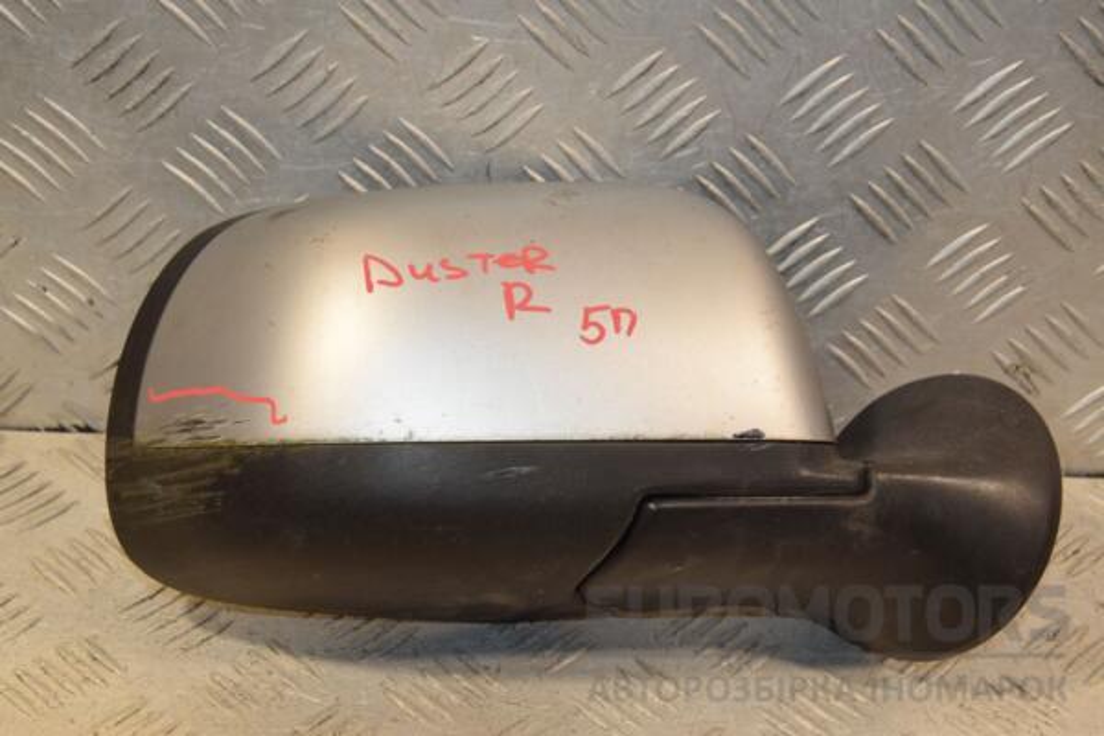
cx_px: 552
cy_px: 368
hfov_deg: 27.0
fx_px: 2300
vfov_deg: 18.2
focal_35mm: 75
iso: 800
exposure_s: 1/200
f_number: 9
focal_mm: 50
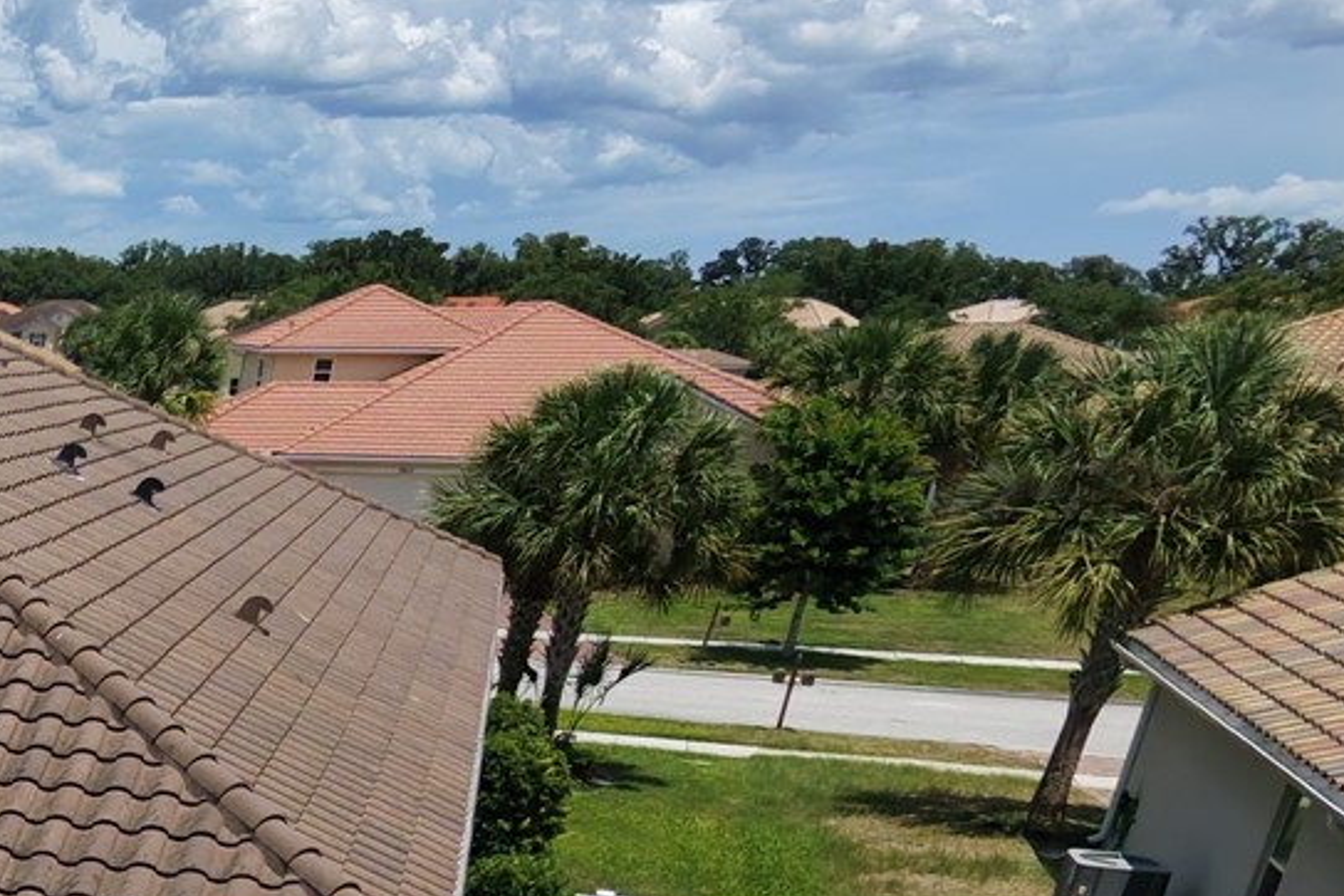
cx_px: -614
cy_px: 1067
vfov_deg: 24.9
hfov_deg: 28.4
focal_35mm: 49
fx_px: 1829
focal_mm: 3.05
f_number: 2.2
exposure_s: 1/3200
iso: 240
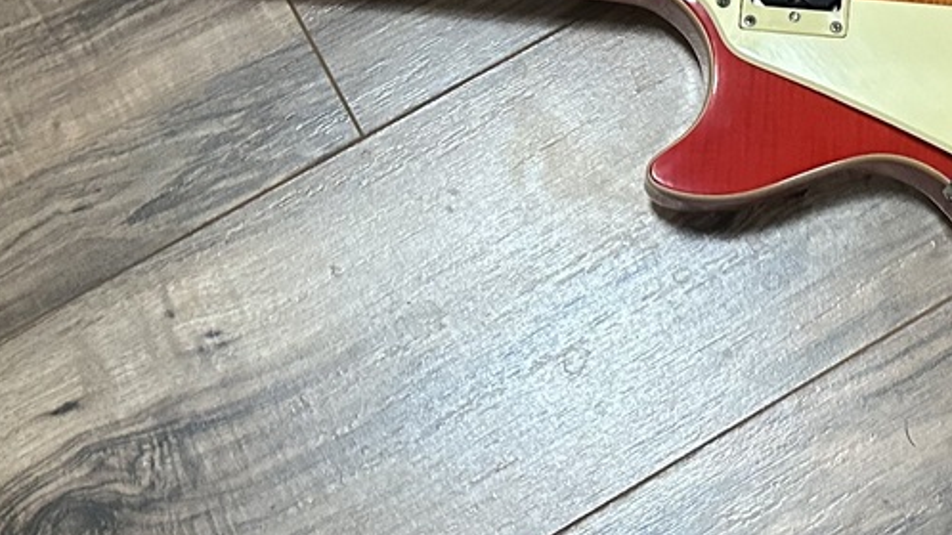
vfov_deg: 14.1
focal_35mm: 84
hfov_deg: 25.0
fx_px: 2120
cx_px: 709
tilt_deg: -73.9
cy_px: -42
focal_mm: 6.86
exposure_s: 1/60
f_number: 1.78
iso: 500
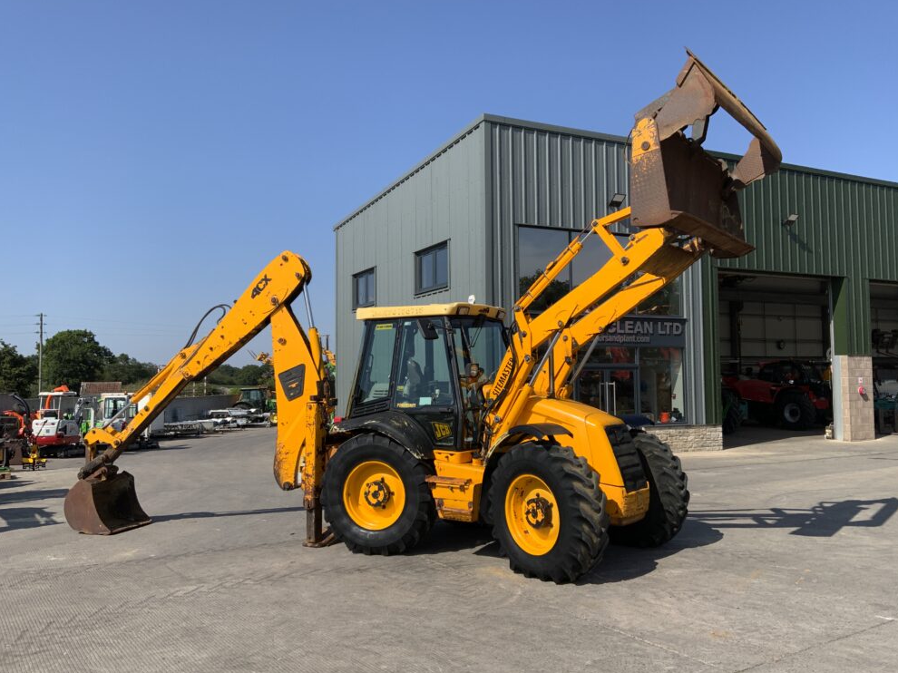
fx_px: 778
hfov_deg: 60.0
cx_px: 461
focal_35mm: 30
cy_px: 336
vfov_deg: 46.8
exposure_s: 1/2058
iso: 16
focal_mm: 3
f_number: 1.8
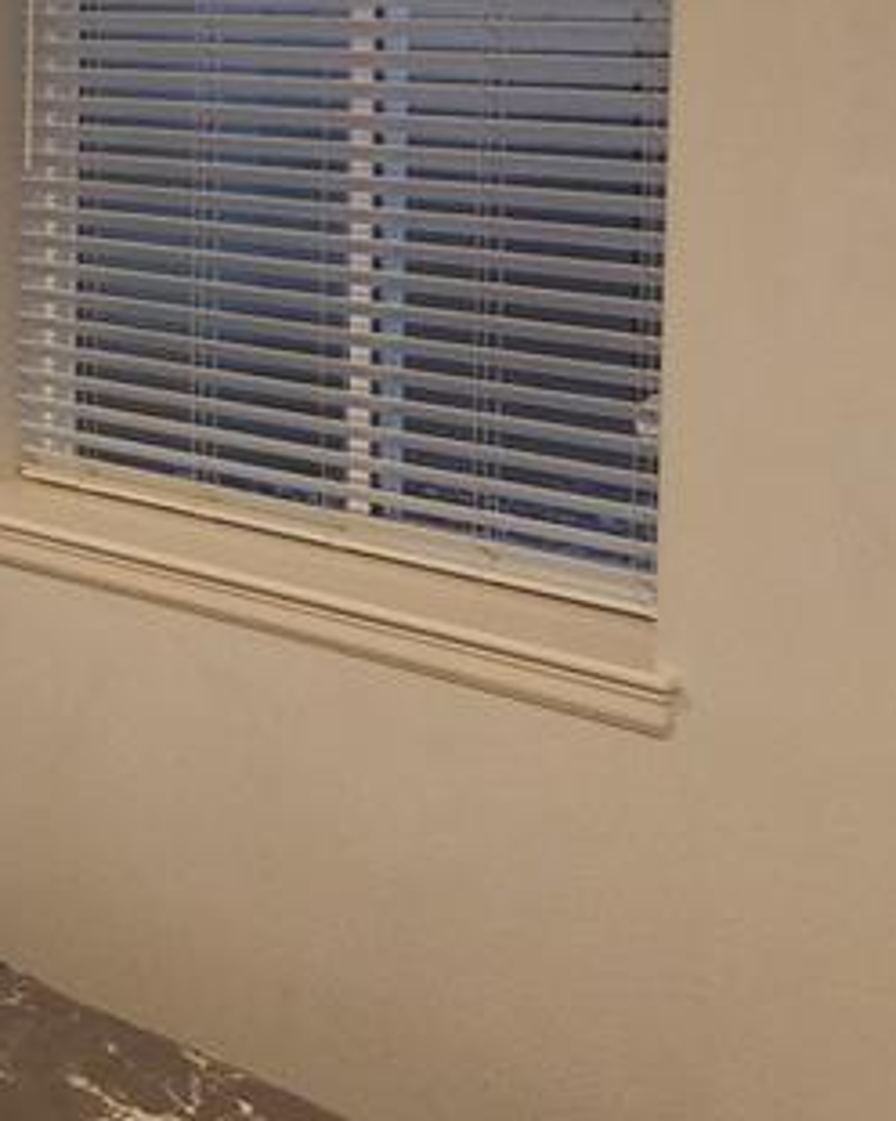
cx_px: -145
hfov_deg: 17.0
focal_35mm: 87
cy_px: 166
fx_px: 2884
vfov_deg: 21.6
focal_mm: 5.4
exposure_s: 1/120
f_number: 1.8
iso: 500
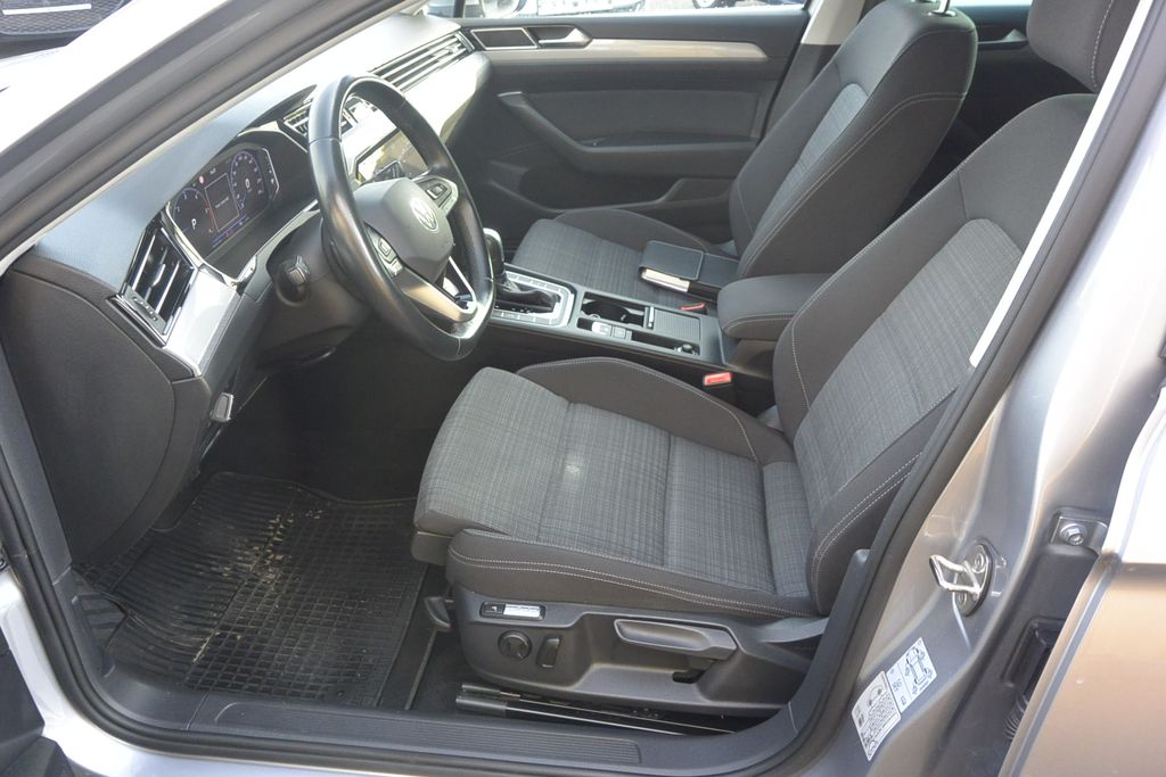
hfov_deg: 67.4
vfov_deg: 47.9
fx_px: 875
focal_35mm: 27
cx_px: 583
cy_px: 388
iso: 400
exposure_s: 1/125
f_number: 3.5
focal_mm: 10
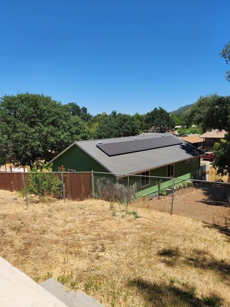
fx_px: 239
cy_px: 166
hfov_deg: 51.4
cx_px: 116
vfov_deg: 65.2
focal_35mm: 27
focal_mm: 5.4
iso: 20
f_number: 1.8
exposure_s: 1/2204
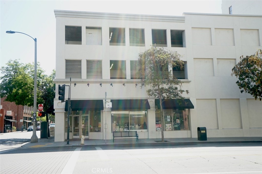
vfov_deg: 37.8
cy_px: 87
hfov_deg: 54.4
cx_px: 131
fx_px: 255
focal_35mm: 35
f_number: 13
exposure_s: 1/20
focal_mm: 35
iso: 100
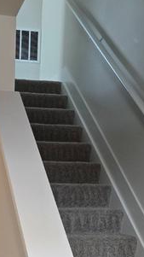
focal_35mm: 64
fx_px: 435
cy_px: 268
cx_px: 4
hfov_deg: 18.4
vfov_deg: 30.1
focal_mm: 6.3
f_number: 1.7
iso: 250
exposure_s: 1/120
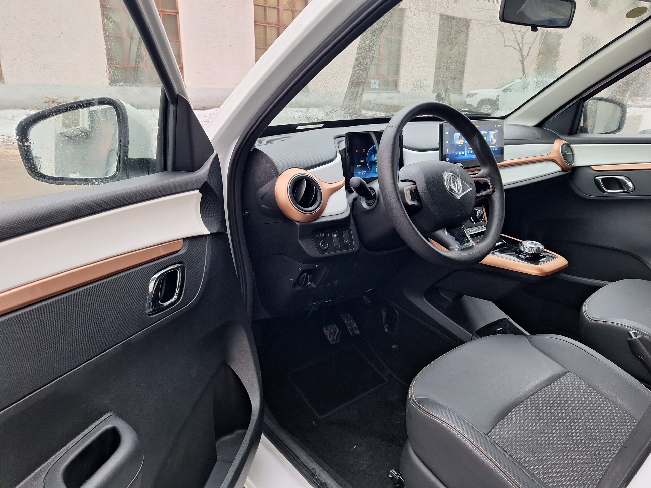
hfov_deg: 73.9
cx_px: 326
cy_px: 244
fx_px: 433
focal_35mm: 23
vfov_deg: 58.9
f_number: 1.8
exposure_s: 1/50
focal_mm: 5.54
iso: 250
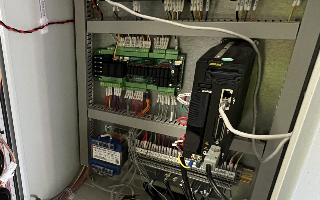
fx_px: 279
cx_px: 56
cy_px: 134
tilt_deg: -26.7
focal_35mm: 32
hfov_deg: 54.8
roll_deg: +4.8
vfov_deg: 39.0
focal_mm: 1.57
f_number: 1.8
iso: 250
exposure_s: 1/65
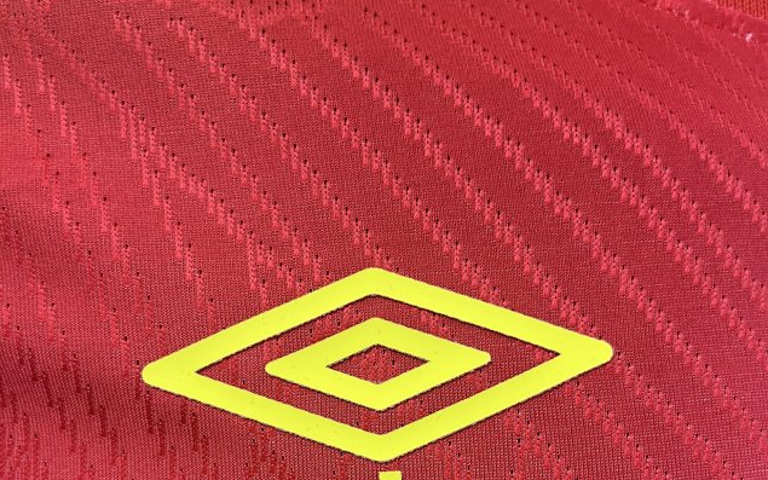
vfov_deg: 32.7
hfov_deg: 52.7
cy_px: 431
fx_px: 774
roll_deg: -5.0
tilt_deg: -29.6
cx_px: 382
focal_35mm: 37
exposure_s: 1/121
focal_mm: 5.1
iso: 125
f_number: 1.6
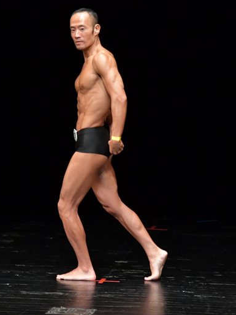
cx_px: 111
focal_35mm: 435
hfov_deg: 3.4
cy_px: 158
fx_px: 3958
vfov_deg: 4.6
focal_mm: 200
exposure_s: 1/400
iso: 4000
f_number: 5.6
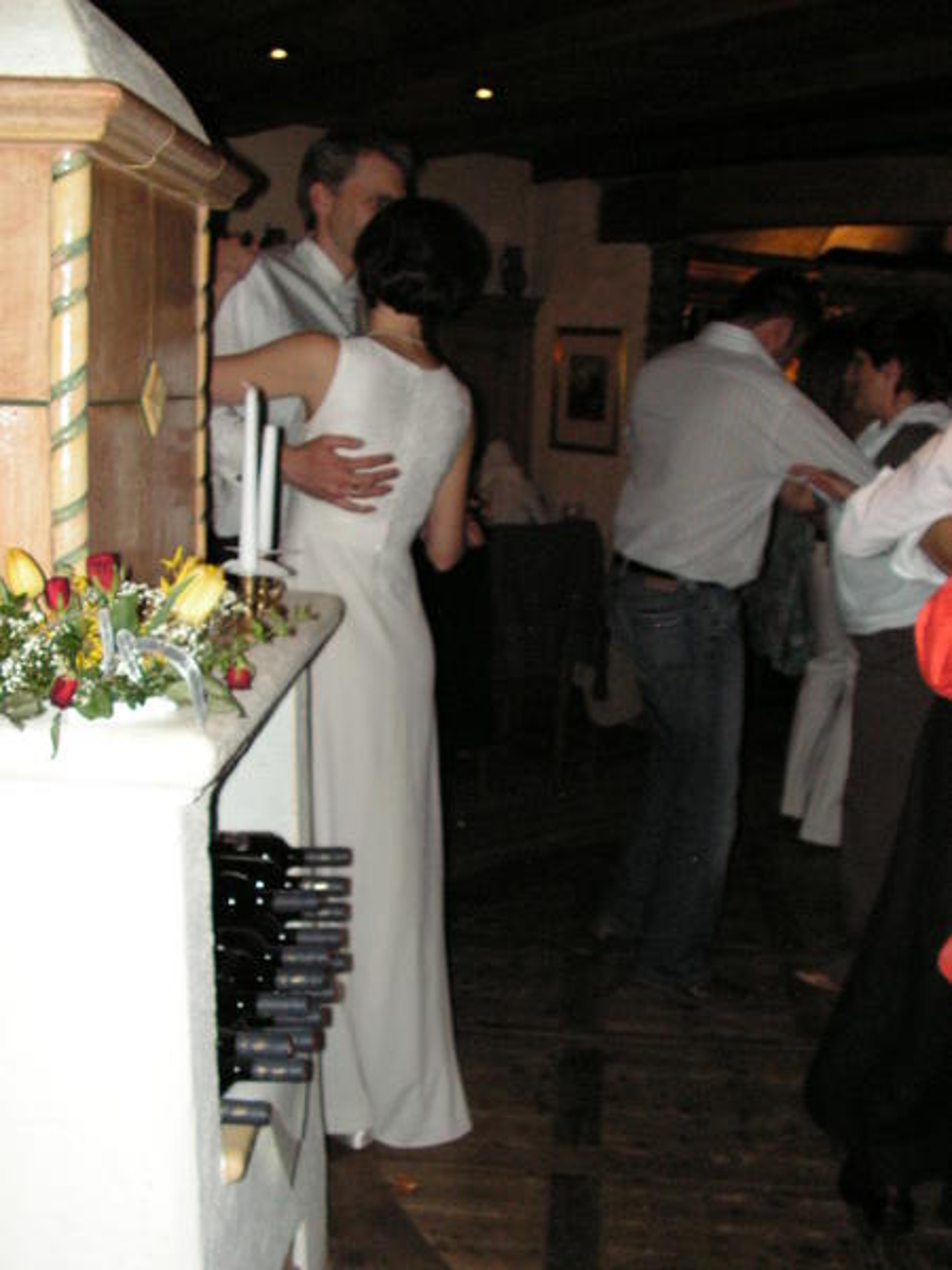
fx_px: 1393
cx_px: 476
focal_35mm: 38
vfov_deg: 49.0
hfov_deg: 37.7
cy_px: 635
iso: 160
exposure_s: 1/40
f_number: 3.2
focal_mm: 6.4
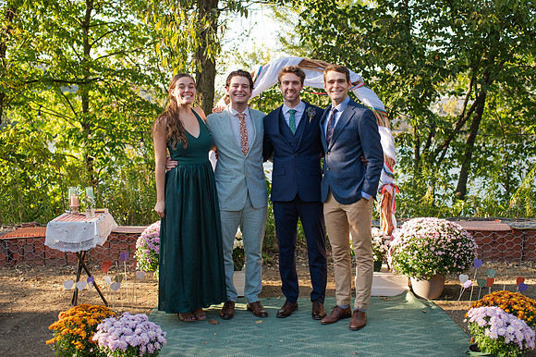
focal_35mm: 40
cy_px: 179
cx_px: 282
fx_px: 602
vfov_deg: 33.0
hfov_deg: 48.0
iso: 280
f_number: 3.2
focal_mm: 35
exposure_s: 1/640
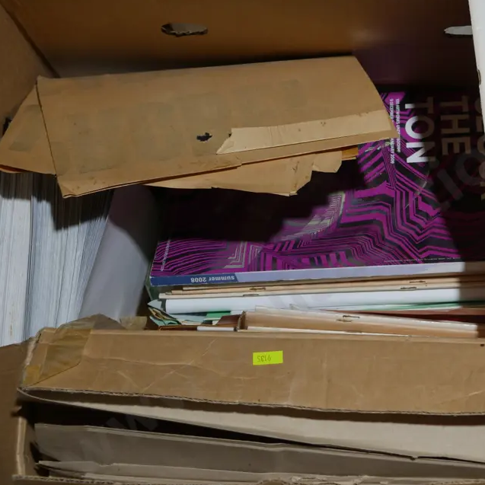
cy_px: 235
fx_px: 1442
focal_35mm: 91
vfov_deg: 19.1
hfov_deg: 18.9
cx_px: 382
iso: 250
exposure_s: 1/80
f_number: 5.4
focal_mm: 32
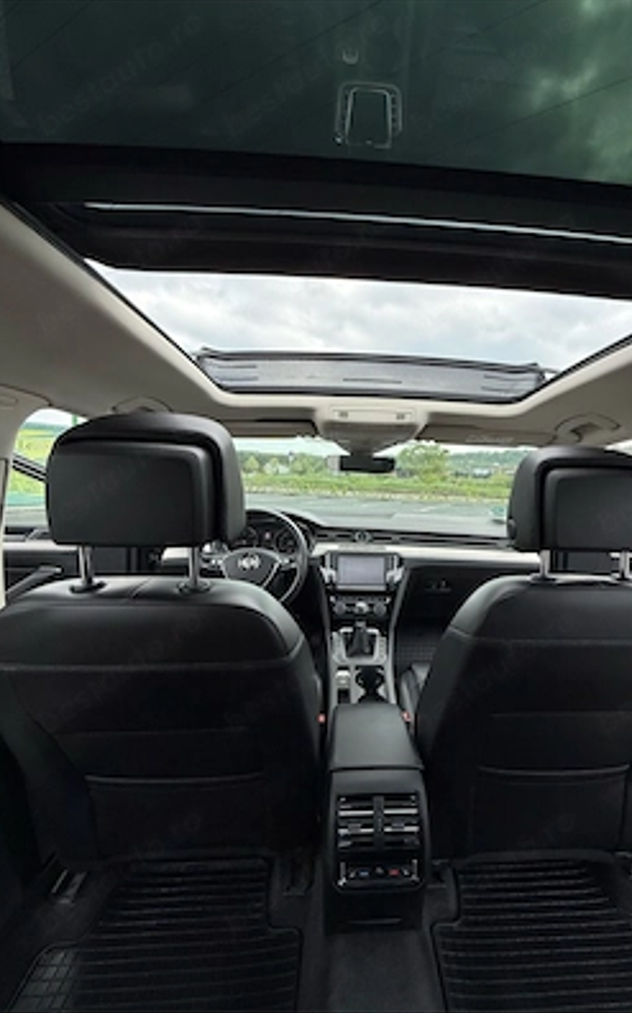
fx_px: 414
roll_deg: -2.0
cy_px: 506
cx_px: 368
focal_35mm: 15
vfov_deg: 101.5
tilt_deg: -4.0
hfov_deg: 74.2
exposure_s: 1/701
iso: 64
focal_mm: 2.22
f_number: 2.2
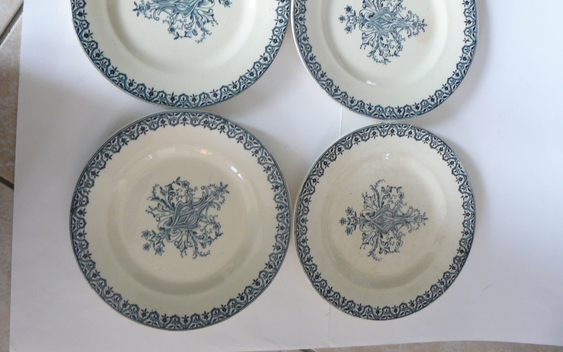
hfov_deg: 50.4
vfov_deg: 32.6
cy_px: 137
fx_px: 598
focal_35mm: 39
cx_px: 279
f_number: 2.8
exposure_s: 1/30
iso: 200
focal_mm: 6
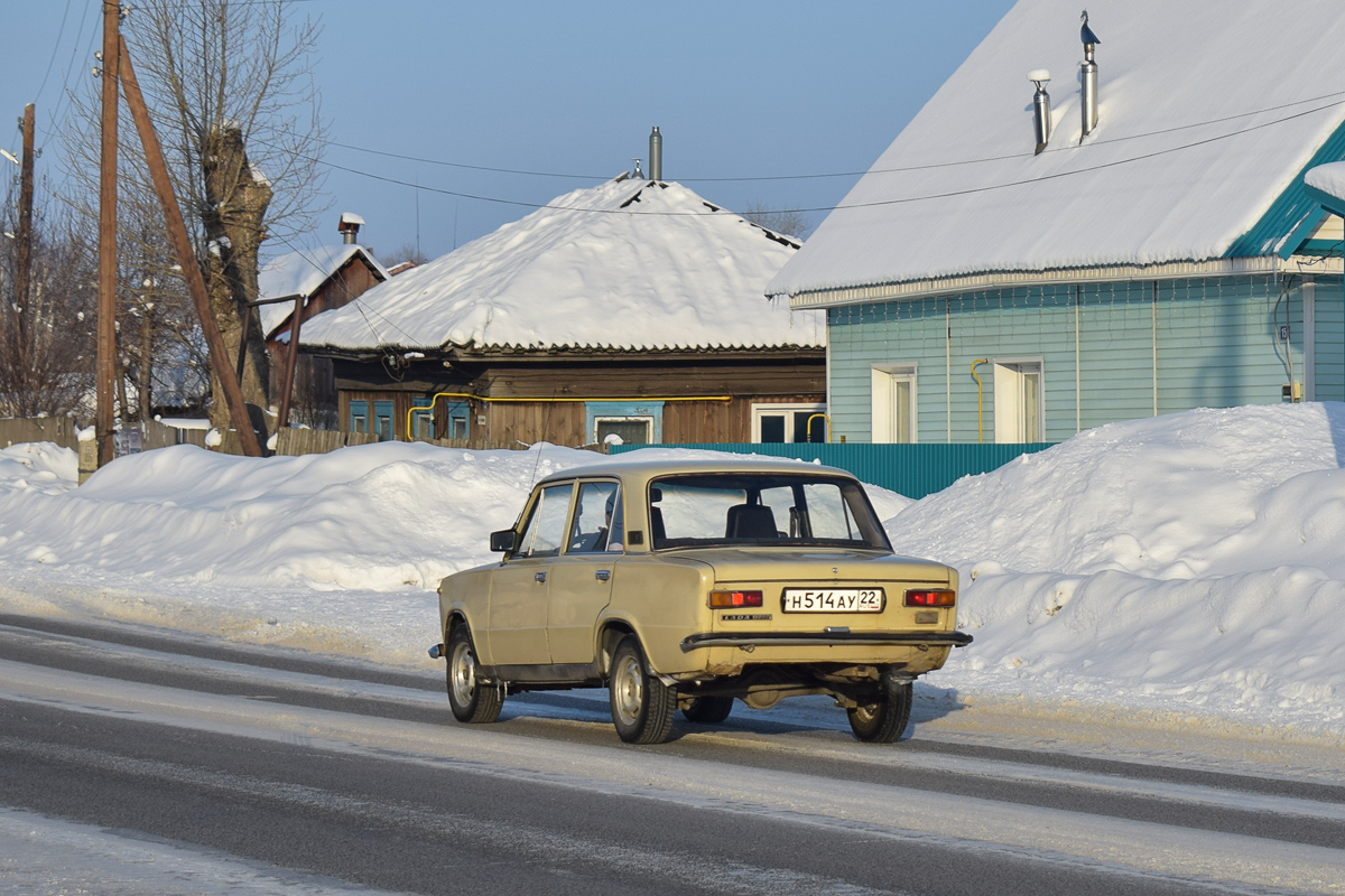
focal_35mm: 82
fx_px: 3082
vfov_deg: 16.6
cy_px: 448
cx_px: 672
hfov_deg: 24.6
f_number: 5.6
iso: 100
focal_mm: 55
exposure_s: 1/640
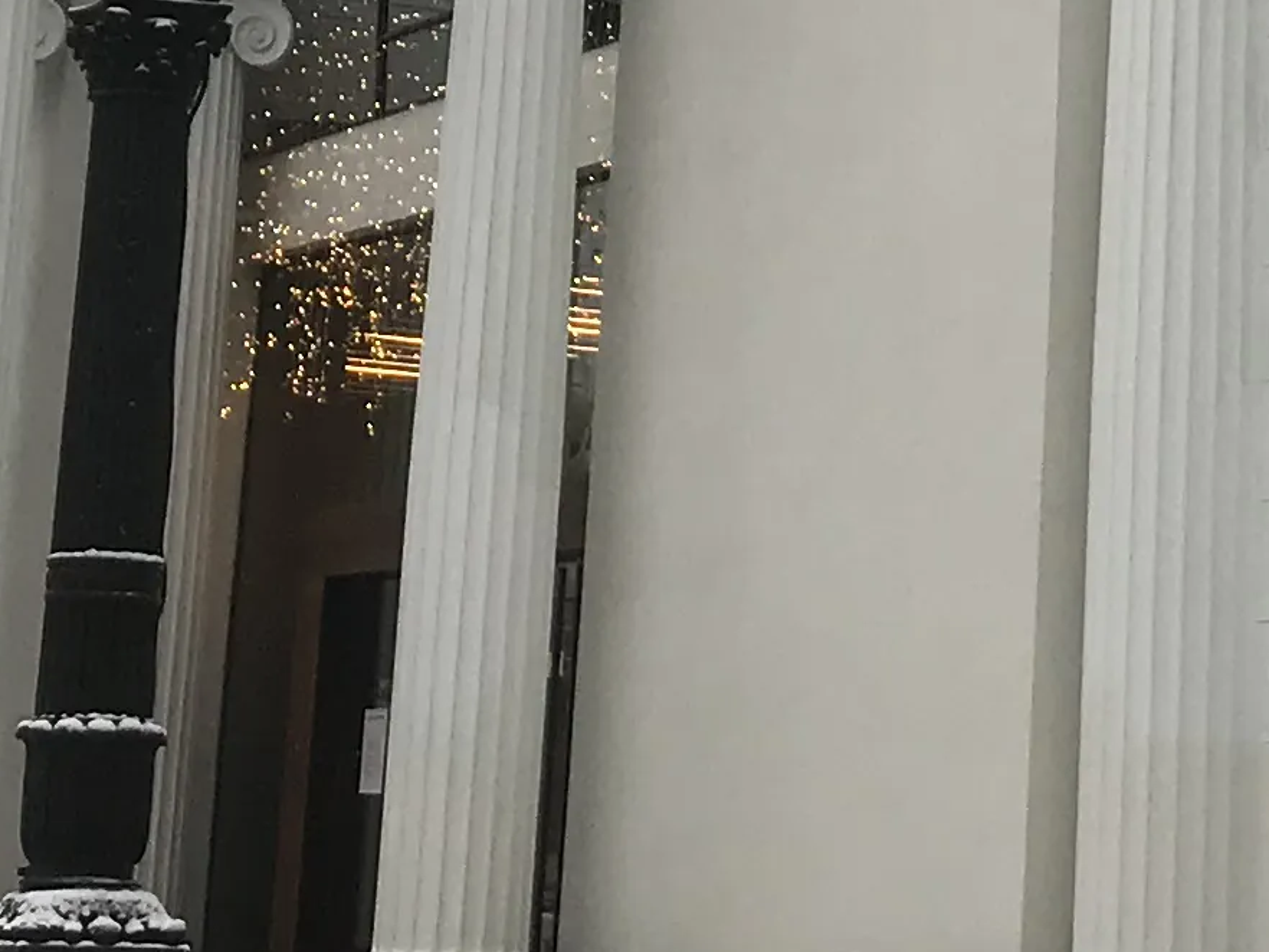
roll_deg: -3.1
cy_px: -247
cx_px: 904
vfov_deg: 11.3
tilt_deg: +13.4
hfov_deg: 15.3
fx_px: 4694
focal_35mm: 128
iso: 20
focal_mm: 3.99
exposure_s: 1/344
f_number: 1.8
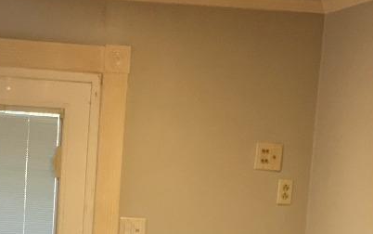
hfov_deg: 18.6
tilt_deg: -10.5
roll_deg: -2.4
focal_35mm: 110
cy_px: 374
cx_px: 45
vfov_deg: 11.3
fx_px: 1119
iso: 160
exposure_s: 1/30
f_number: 2.2
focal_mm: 4.15
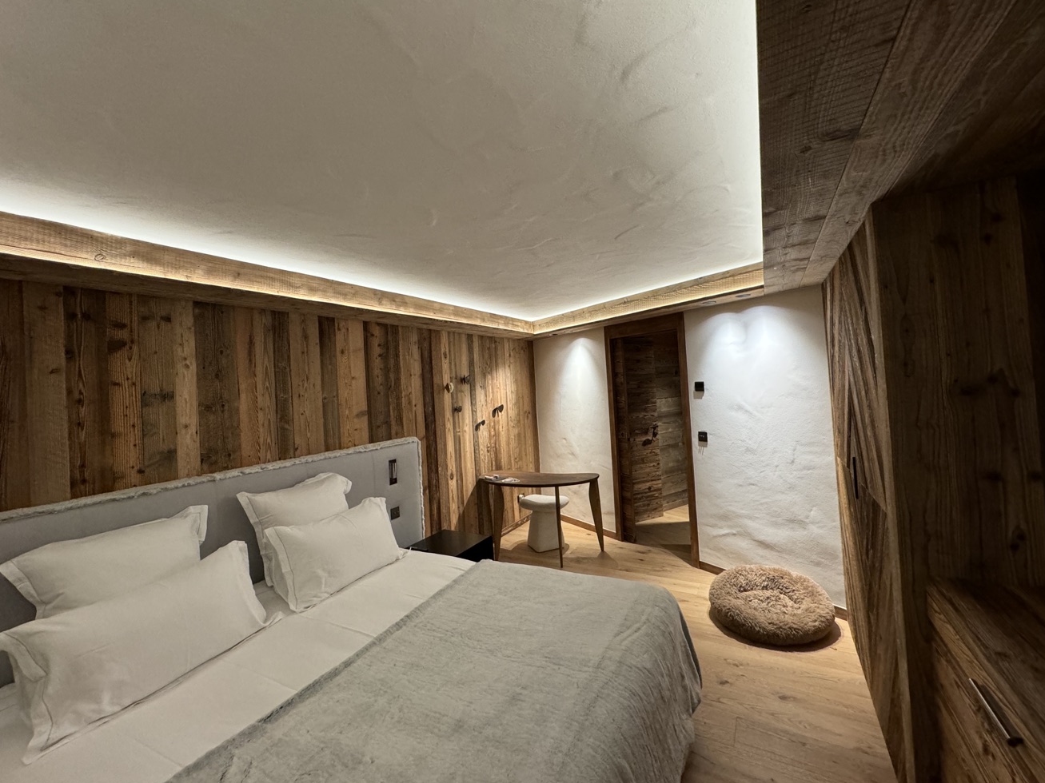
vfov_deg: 81.7
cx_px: 521
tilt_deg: +1.4
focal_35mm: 15
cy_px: 375
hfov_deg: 98.2
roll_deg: +2.6
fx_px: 453
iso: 320
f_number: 2.2
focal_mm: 2.22
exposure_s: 1/100
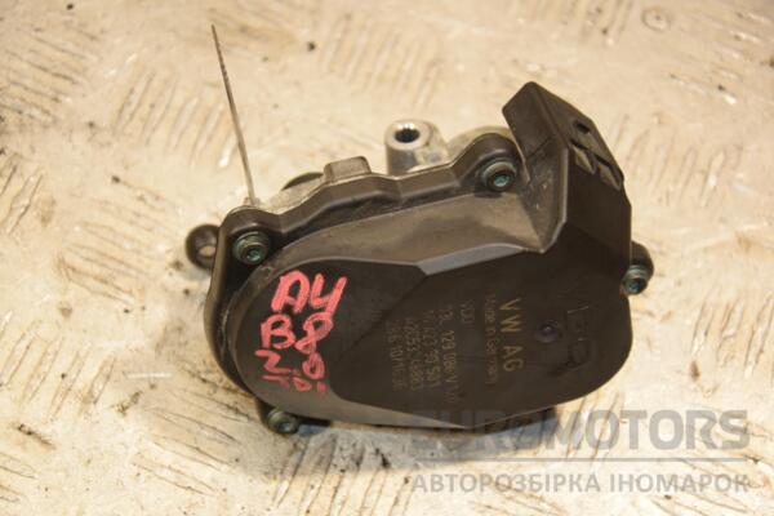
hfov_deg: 19.5
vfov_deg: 13.0
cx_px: 387
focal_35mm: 105
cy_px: 258
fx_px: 2257
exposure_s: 1/160
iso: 800
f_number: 5.3
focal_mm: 70
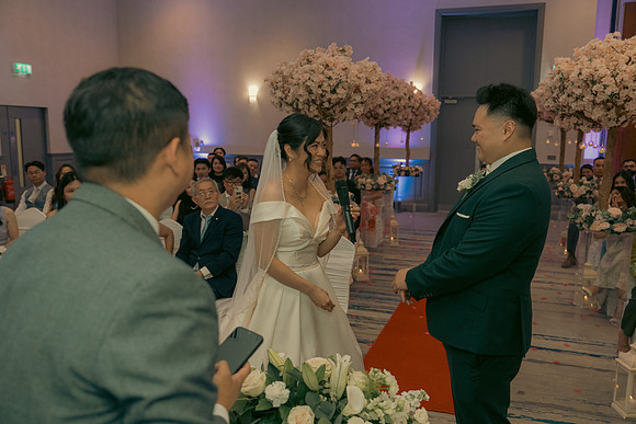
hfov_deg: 60.3
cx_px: 318
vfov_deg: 42.3
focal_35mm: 31
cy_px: 212
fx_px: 548
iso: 2500
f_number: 3.5
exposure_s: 1/160
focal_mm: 31
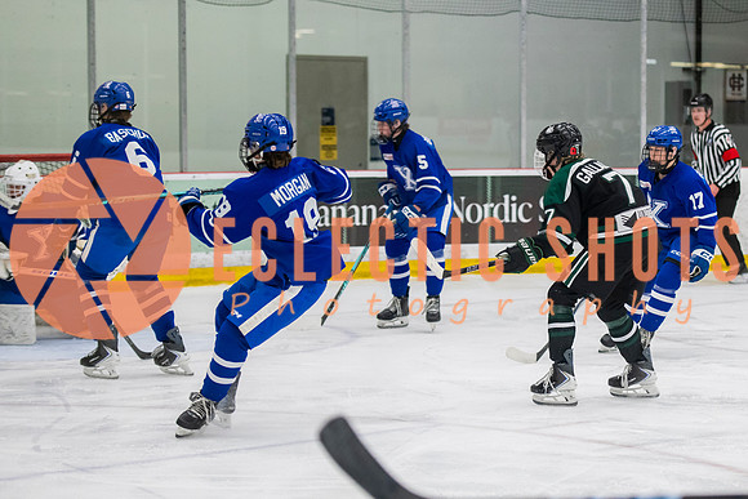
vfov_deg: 9.7
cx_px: 560
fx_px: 2930
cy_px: 280
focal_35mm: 141
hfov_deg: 14.5
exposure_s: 1/640
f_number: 3.2
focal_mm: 92
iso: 2000
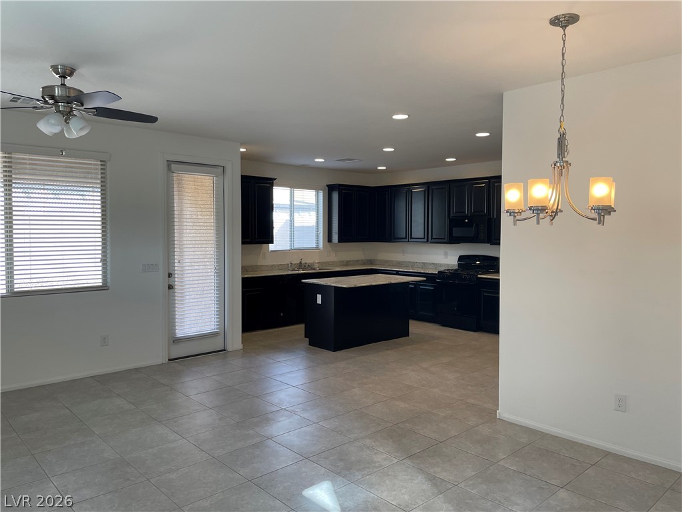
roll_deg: +0.1
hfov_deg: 67.3
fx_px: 512
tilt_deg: -1.8
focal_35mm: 26
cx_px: 341
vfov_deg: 53.1
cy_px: 256
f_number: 1.6
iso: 80
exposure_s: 1/120
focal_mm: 4.2
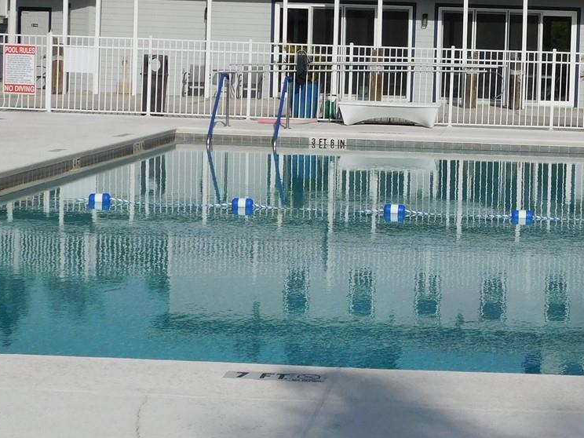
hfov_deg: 22.5
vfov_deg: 17.1
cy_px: 107
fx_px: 1451
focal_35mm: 86
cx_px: 465
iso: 125
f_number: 7.2
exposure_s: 1/640
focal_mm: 7.1
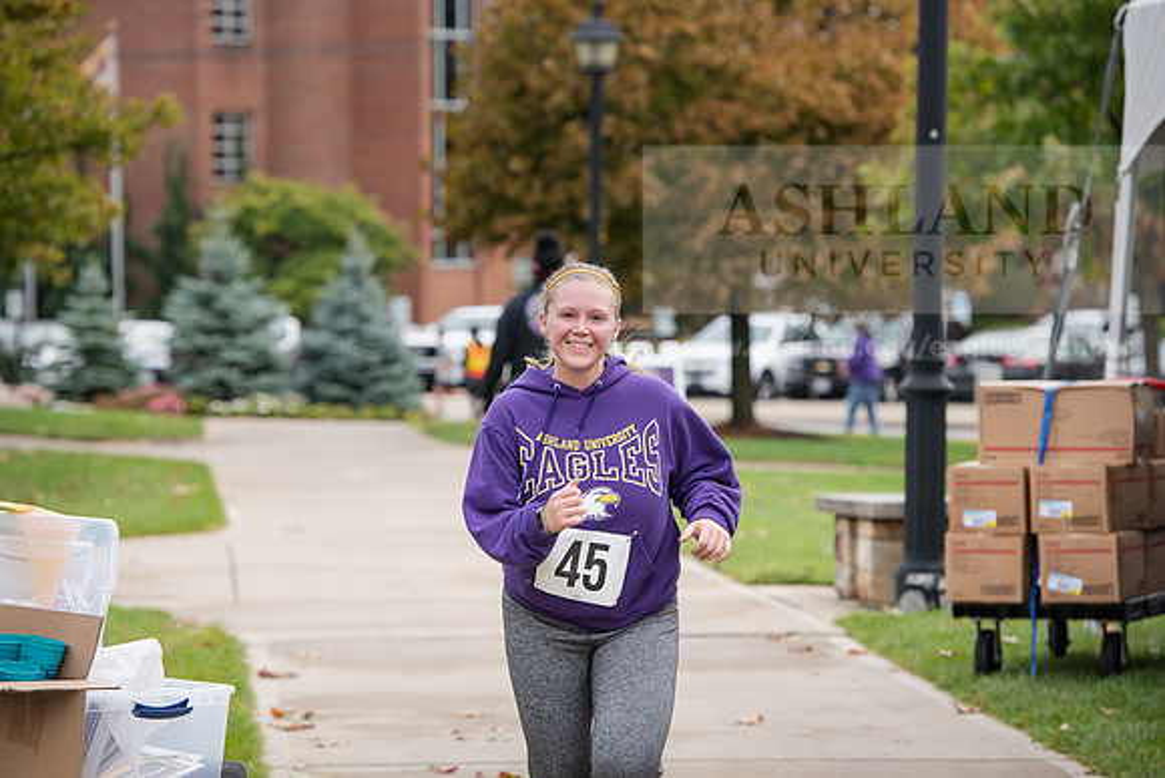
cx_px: 582
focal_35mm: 150
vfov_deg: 9.2
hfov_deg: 13.7
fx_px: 4855
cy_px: 389
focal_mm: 150
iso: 400
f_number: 5
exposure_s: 1/320
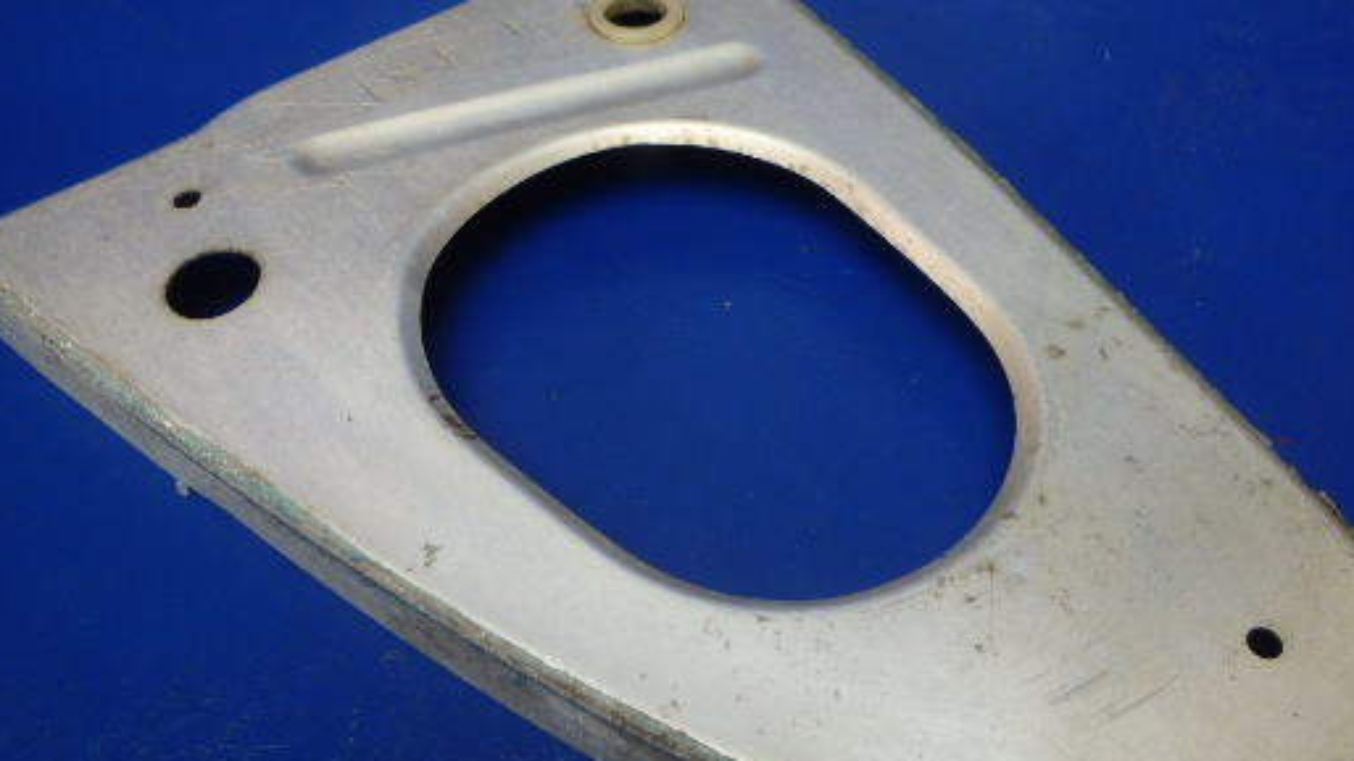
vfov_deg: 31.1
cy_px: 442
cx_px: 732
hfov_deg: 52.7
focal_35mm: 38
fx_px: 1364
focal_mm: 5
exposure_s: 1/30
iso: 250
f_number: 3.9
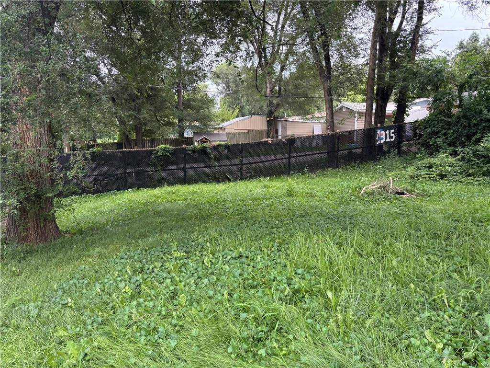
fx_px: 368
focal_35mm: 26
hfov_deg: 67.3
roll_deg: -1.0
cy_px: 184
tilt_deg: -7.1
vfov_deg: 53.1
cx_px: 245
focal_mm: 5.96
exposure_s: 1/211
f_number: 1.6
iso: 40
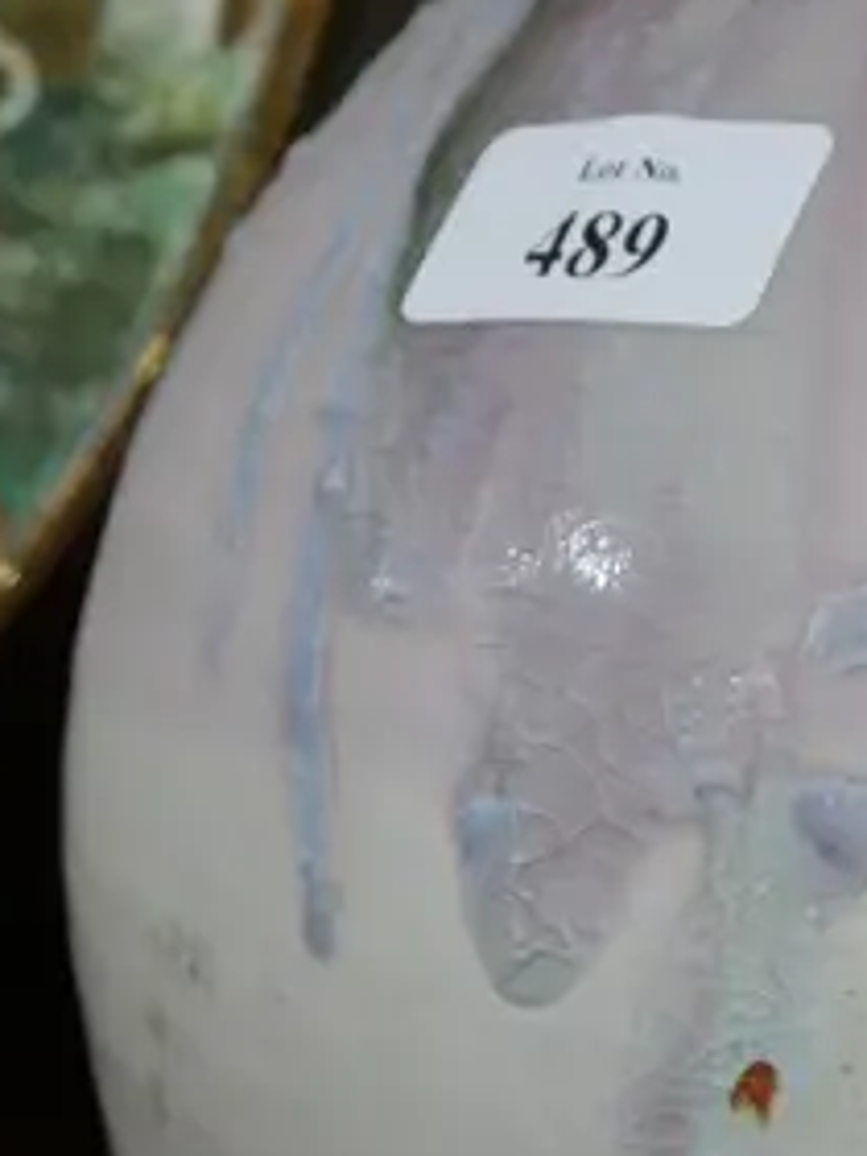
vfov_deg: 14.2
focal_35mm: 139
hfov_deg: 10.2
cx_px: 1435
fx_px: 4642
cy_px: 789
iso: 200
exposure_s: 1/60
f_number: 4.1
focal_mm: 19
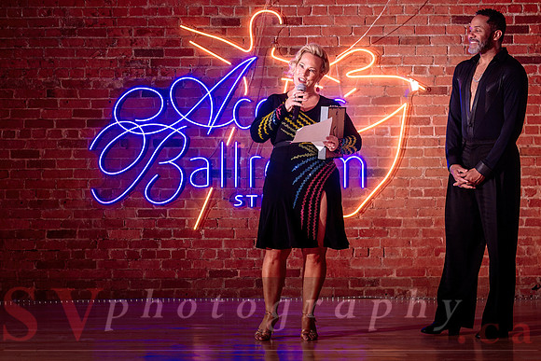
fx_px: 1237
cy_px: 152
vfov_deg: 16.6
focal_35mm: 82
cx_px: 224
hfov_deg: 24.6
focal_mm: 70
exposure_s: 1/320
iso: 1600
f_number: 2.8
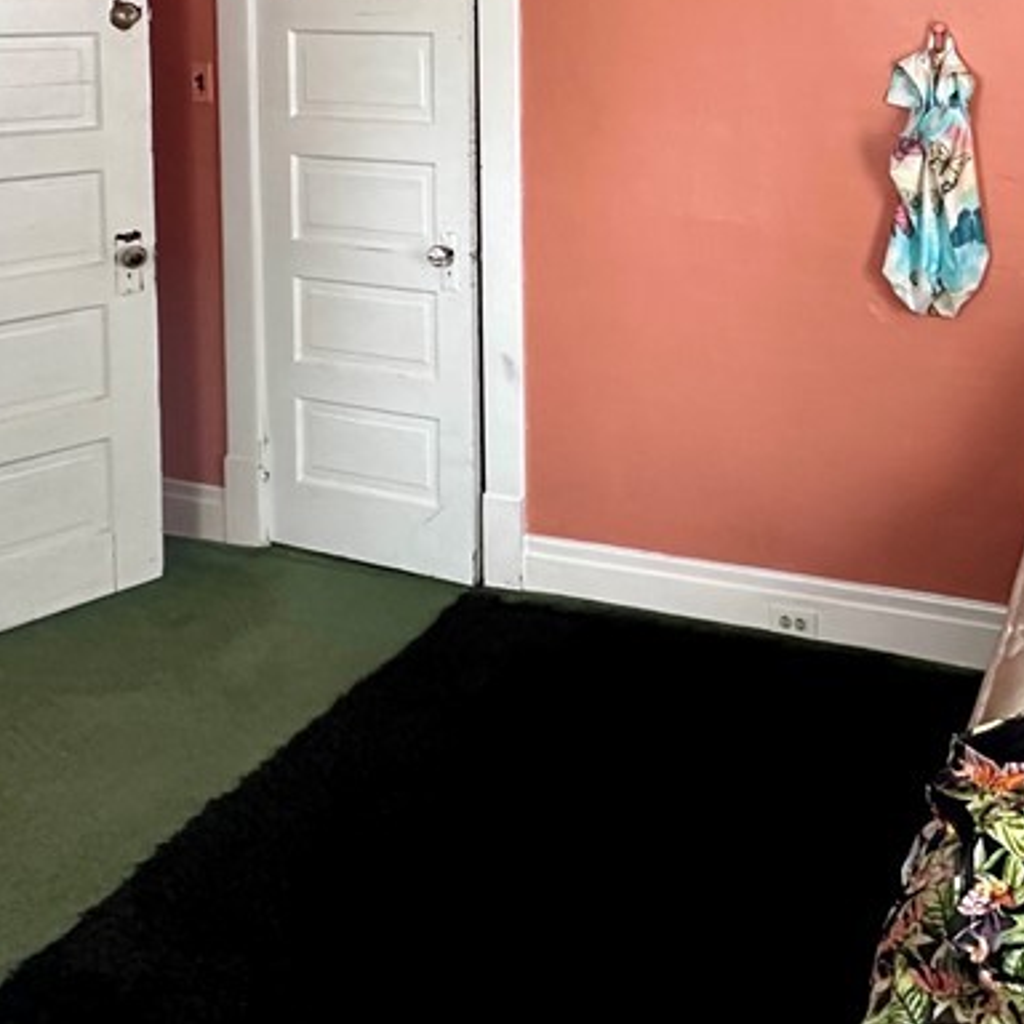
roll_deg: -0.3
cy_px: 45
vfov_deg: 43.9
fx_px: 1104
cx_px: 888
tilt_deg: -2.6
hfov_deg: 45.8
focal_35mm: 33
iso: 400
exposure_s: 1/60
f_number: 2.2
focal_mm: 2.22
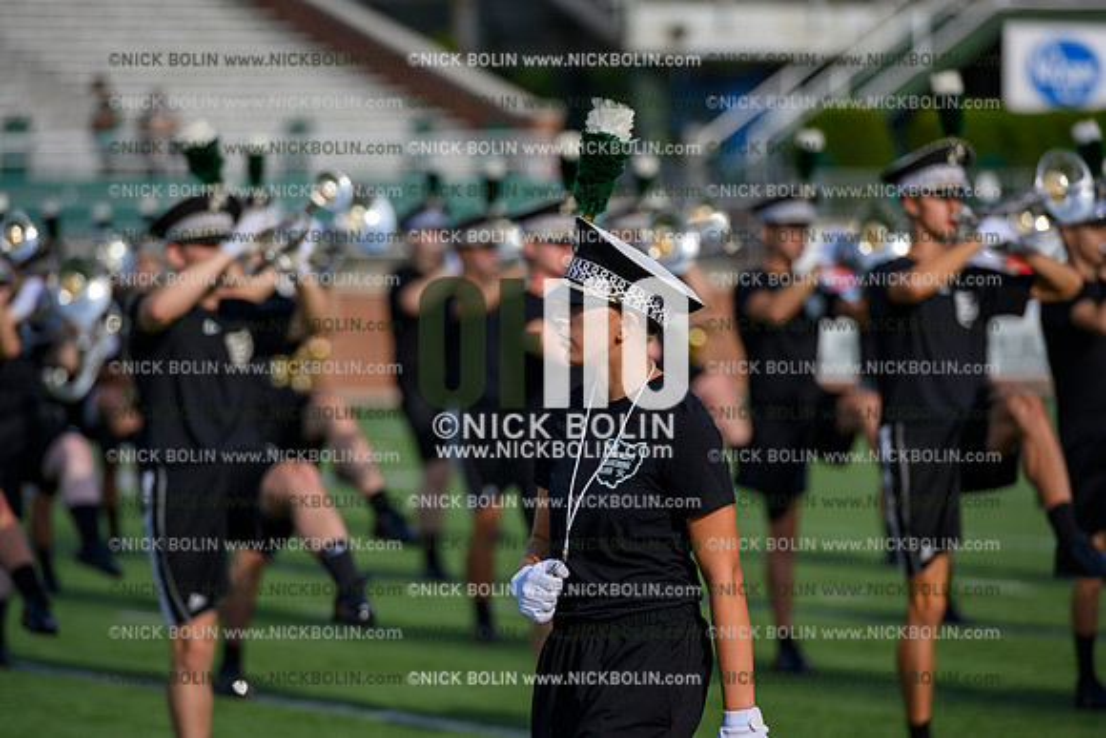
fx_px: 6146
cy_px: 369
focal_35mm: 200
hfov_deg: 10.3
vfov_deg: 6.9
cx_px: 553
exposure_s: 1/2500
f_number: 4
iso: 100
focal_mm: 200
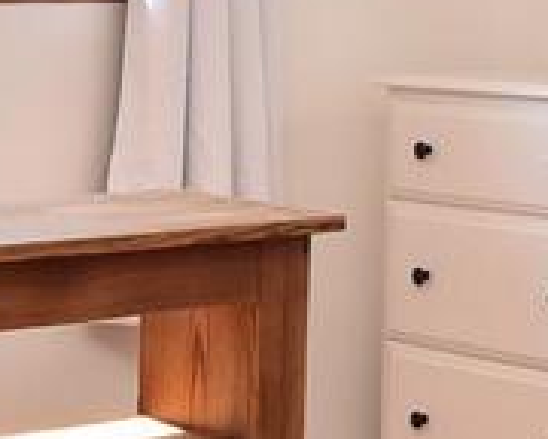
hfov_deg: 14.2
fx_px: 2190
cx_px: 356
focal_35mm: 135
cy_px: 61
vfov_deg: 11.4
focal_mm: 12
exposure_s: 1/60
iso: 800
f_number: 7.1
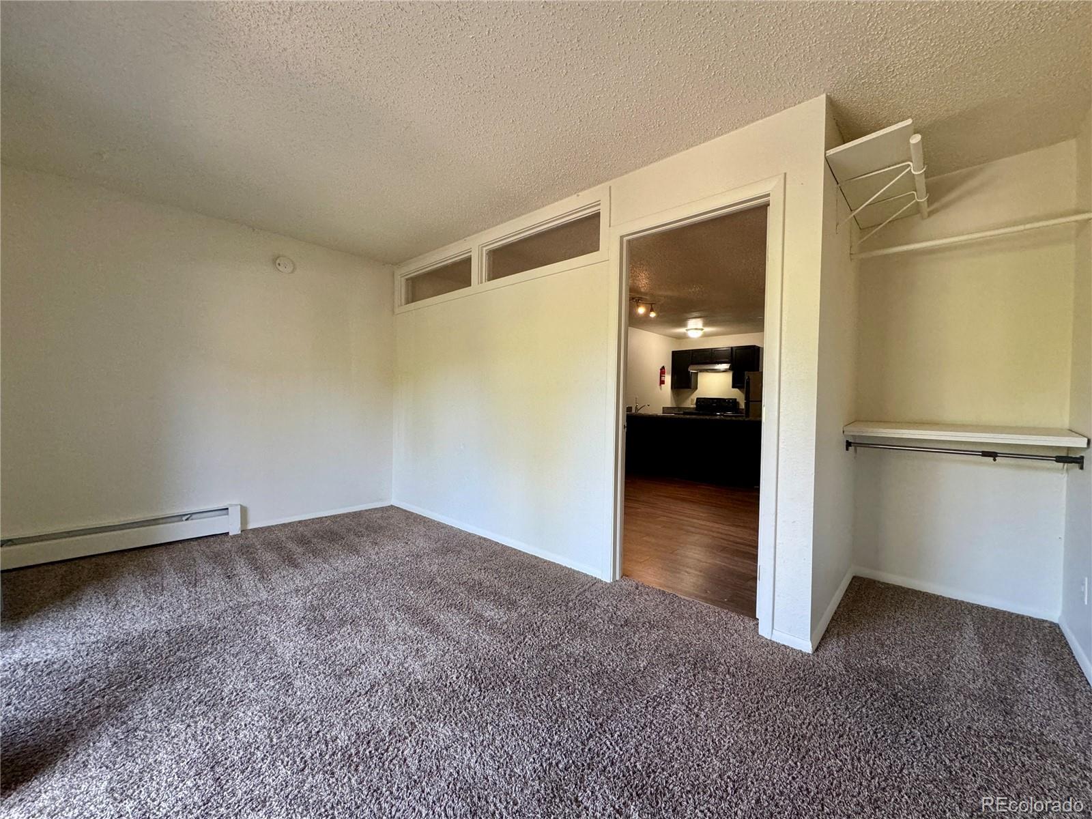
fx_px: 442
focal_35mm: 14
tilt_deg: -1.8
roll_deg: -1.5
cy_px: 410
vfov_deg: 85.7
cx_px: 546
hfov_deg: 102.1
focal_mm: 2.22
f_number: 2.2
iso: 320
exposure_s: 1/120
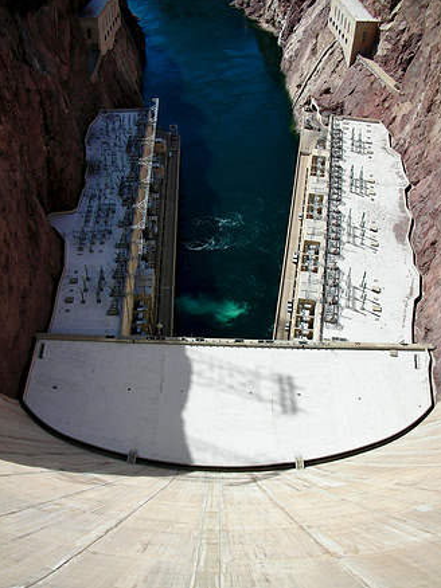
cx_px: 225
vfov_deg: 51.4
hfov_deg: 39.6
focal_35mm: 36
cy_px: 287
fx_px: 612
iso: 50
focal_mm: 5.8
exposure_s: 1/98.3
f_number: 8.5
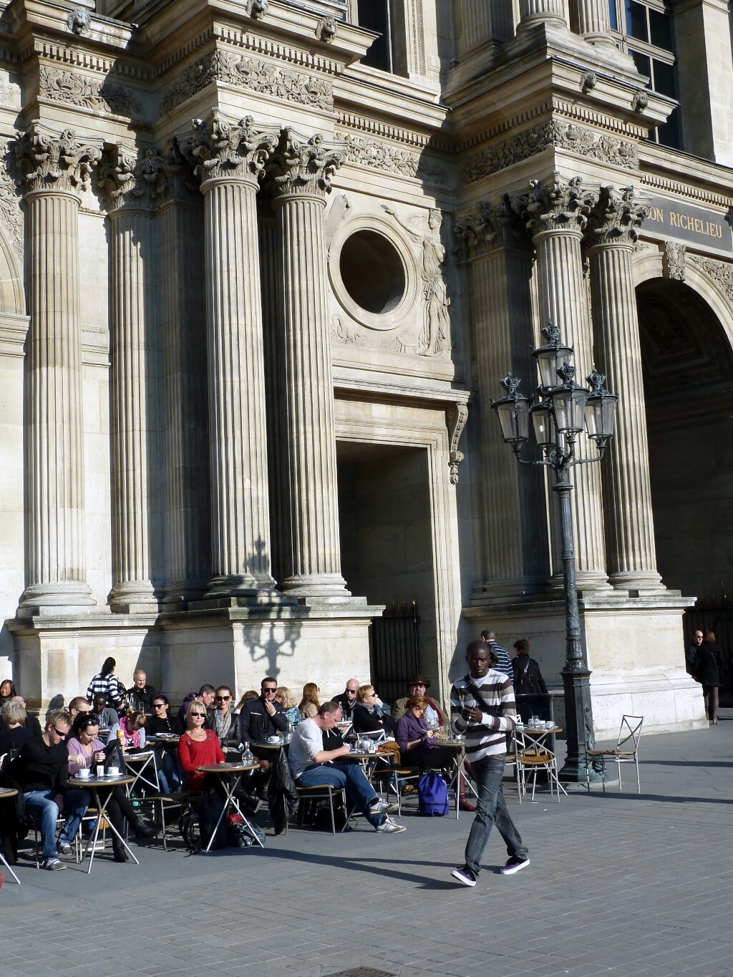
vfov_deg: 42.9
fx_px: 1242
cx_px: 366
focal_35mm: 44
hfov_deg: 32.9
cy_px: 488
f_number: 4.5
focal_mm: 7.3
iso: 80
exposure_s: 1/400
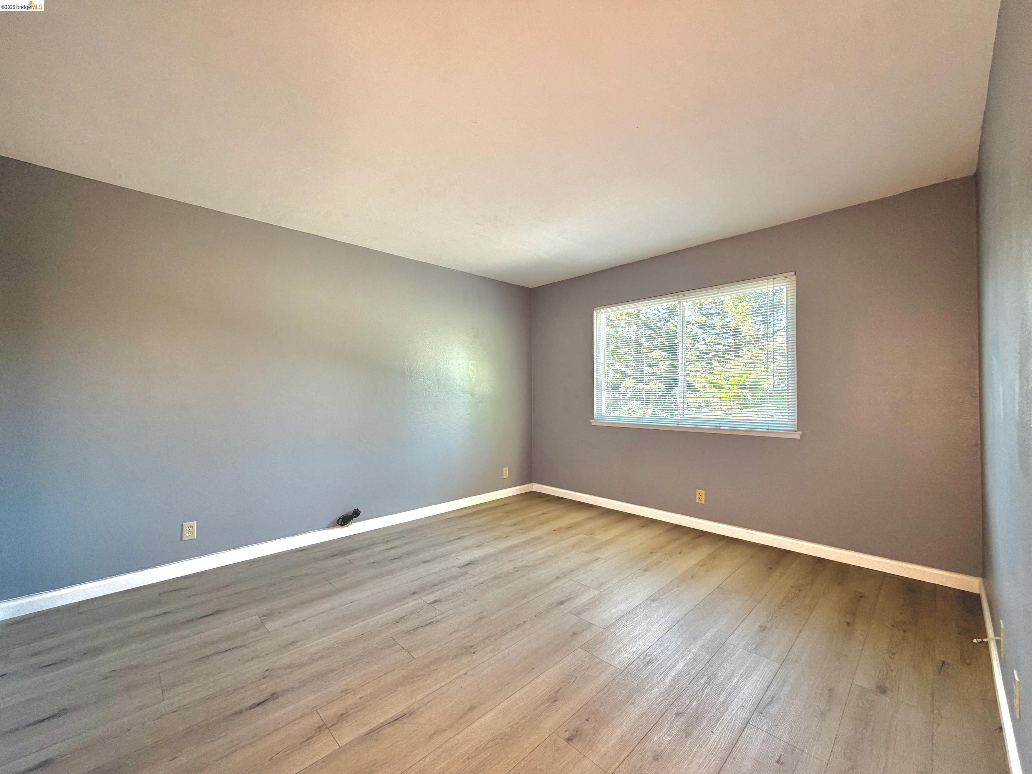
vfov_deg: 85.7
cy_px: 387
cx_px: 516
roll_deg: +0.6
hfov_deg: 102.1
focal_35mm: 14
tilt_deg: +1.1
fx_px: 417
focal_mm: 2.22
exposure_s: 1/60
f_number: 2.2
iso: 200
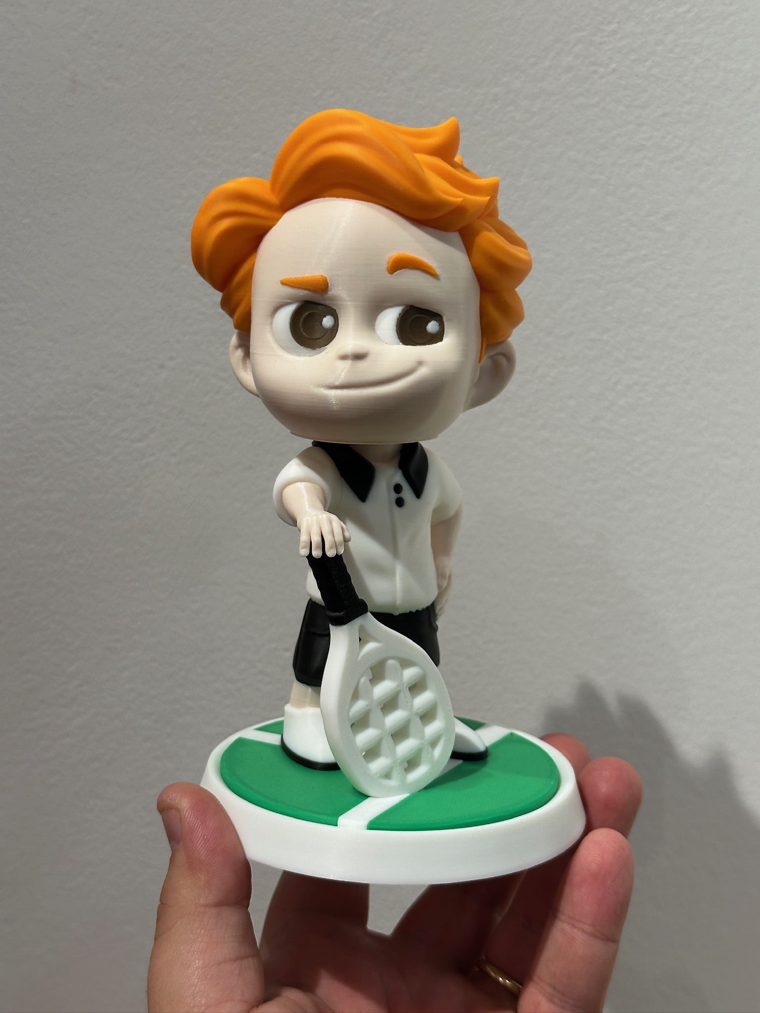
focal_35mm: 48
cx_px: 380
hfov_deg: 30.3
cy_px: 506
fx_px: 1405
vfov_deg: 39.7
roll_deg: +0.7
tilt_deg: -9.6
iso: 80
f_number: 1.78
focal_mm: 6.86
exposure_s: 1/100
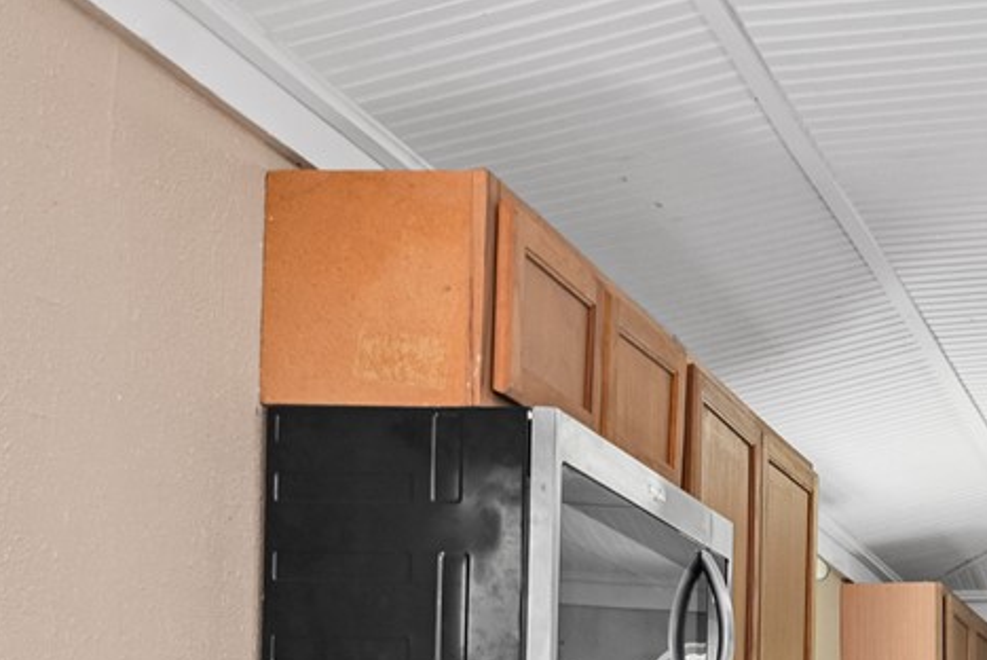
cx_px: 1116
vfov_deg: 18.6
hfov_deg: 27.9
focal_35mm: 65
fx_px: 1783
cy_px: 986
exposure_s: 1/5
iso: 400
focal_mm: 14
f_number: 8
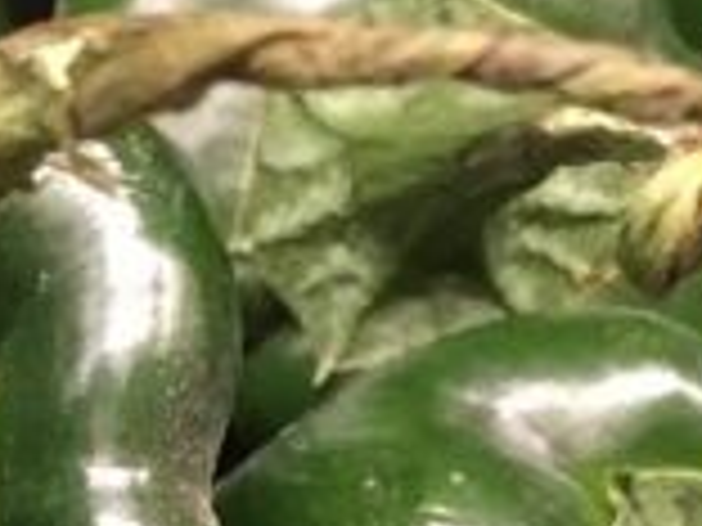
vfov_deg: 7.5
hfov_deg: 10.2
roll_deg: +0.5
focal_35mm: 190
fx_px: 3853
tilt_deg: -34.2
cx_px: -166
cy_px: 1061
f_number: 2.2
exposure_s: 1/33
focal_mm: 4.15
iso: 125
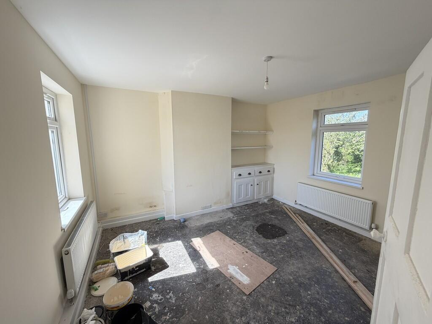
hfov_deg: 102.1
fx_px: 175
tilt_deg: -8.4
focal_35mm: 14
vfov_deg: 85.7
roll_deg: +0.8
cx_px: 216
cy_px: 162
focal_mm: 2.22
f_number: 2.2
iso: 80
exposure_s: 1/121
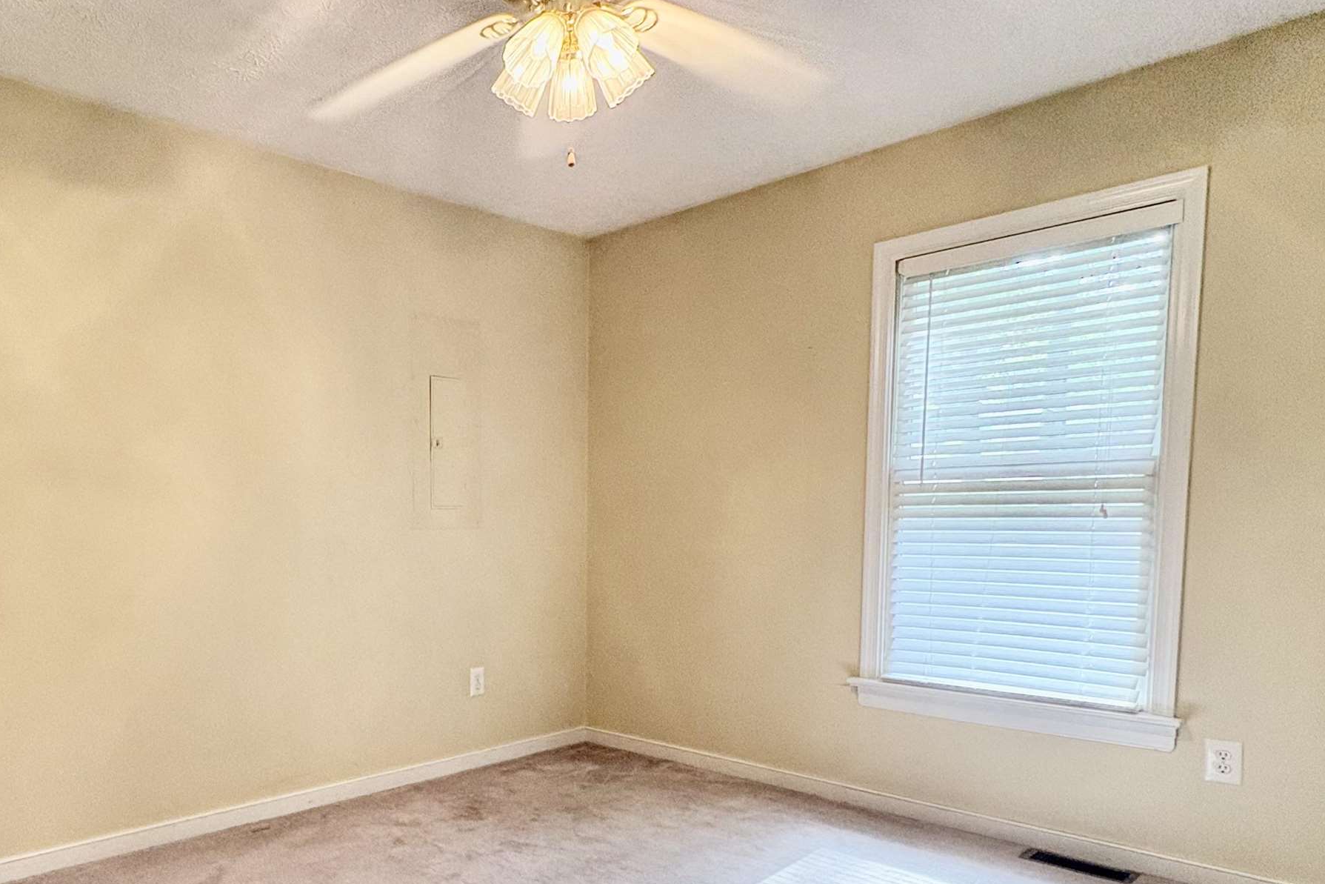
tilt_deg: -3.1
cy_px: 591
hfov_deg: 68.8
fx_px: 920
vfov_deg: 50.4
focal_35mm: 25
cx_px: 407
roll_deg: +0.9
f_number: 2.2
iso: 250
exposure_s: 1/60
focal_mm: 2.22
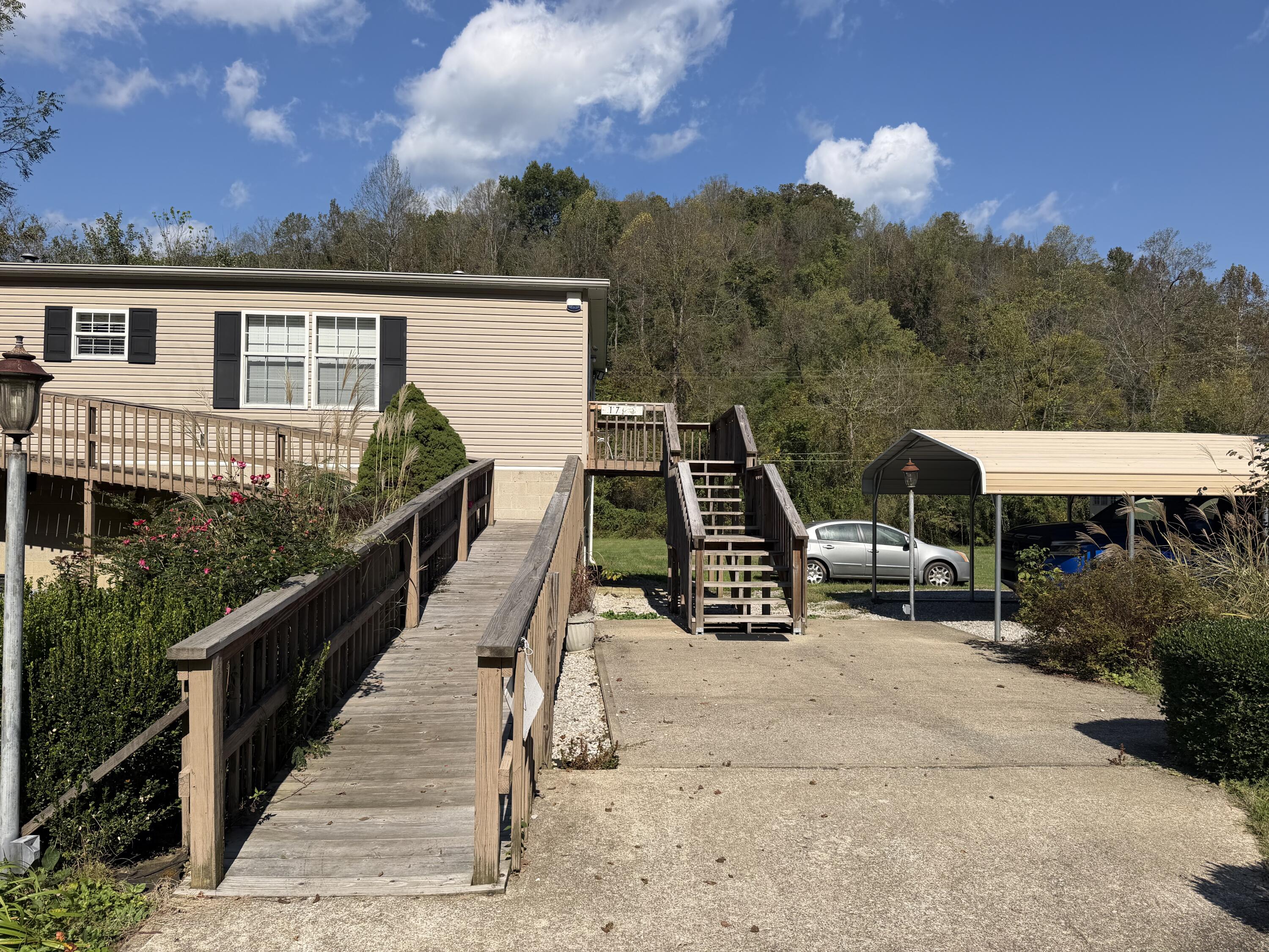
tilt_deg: +1.3
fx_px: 880
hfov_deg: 71.6
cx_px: 634
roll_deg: -0.8
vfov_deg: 56.8
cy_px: 476
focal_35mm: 24
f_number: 1.78
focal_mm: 6.76
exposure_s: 1/5714
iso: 80
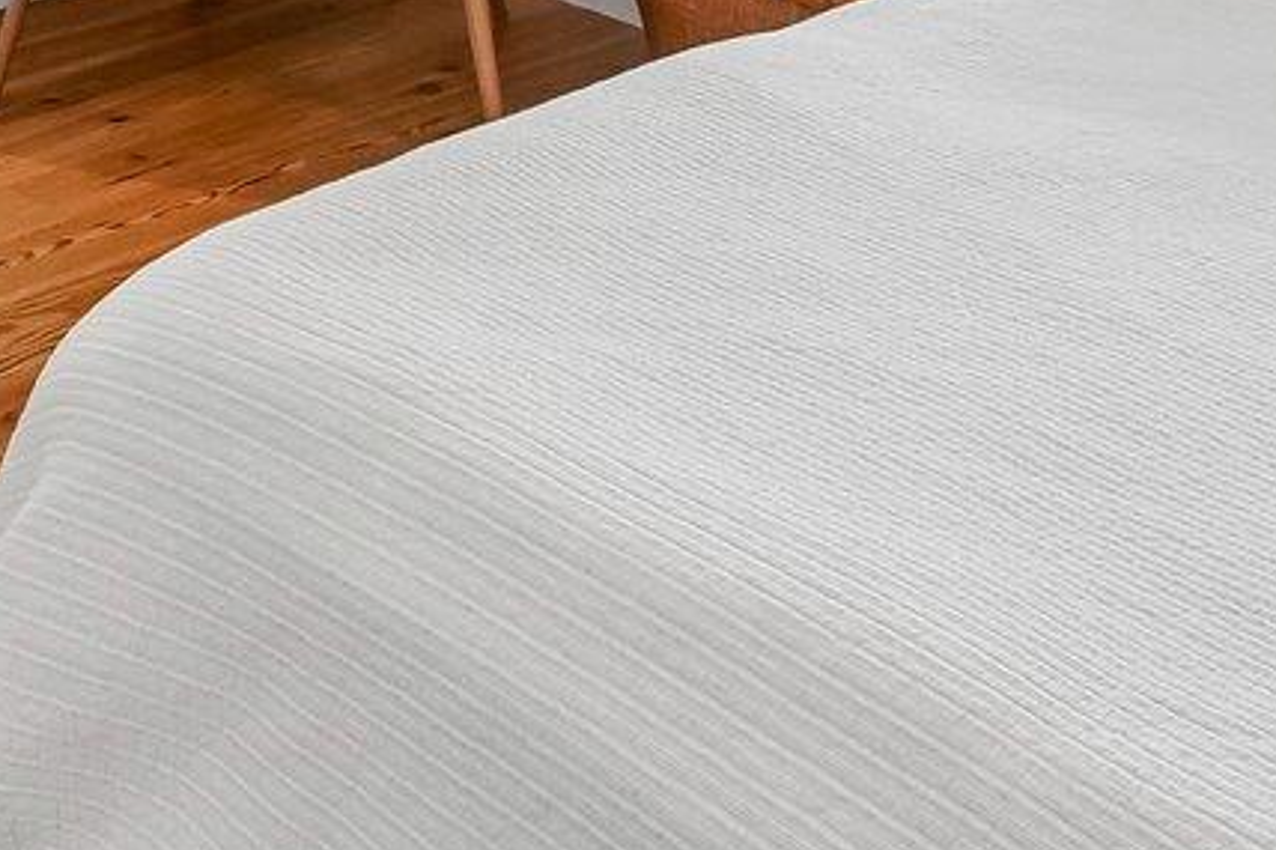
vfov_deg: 16.2
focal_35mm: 67
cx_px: 33
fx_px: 2374
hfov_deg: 28.4
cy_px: -798
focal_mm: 14
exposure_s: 1/500
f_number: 8
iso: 3200
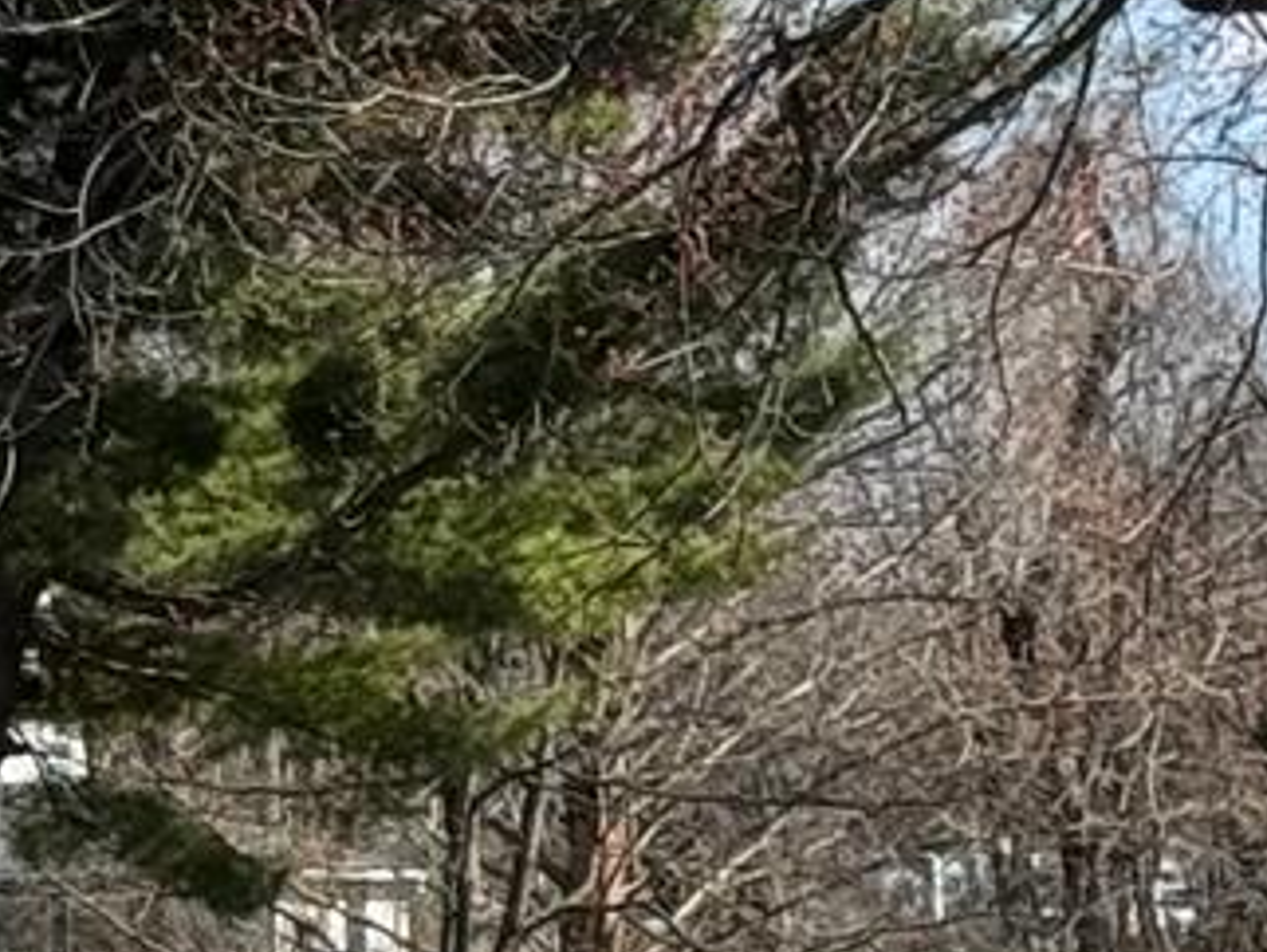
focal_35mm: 305
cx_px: -897
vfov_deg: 4.8
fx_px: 11172
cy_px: 1452
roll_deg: +0.5
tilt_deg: -3.8
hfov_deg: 6.4
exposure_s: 1/2833
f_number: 1.78
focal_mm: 6.76
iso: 64
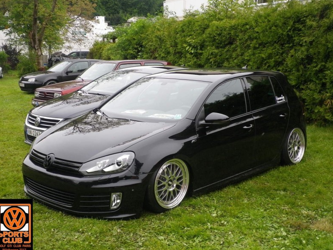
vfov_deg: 30.3
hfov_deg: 39.6
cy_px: 126
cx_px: 166
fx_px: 462
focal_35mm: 48
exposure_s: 1/100
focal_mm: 8.5
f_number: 4.6
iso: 125
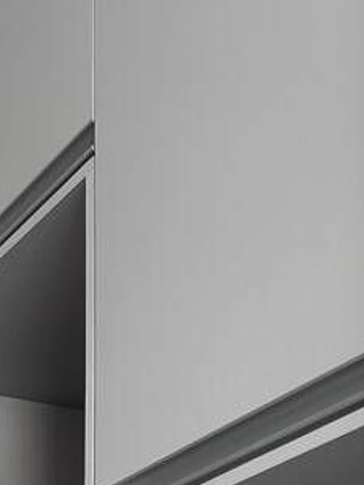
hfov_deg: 16.2
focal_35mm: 85
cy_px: 828
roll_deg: -0.8
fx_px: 1191
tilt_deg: +2.4
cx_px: -138
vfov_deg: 18.7
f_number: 1.78
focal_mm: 6.86
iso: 200
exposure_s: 1/121
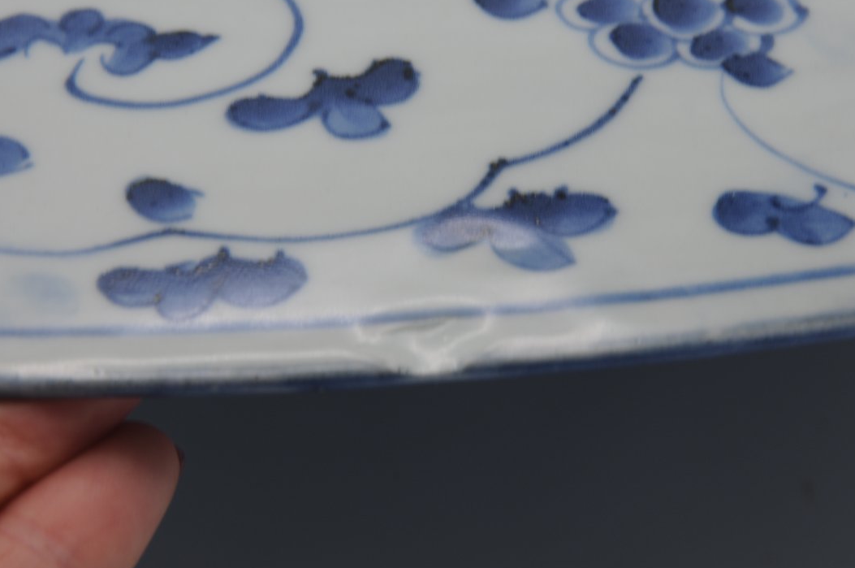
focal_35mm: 180
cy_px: 306
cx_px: 458
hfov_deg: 11.5
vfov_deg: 7.6
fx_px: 4259
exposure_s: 1/25
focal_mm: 105
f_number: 13
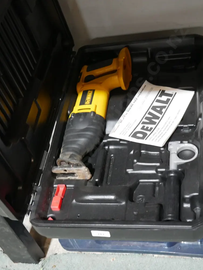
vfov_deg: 34.9
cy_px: 137
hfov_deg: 26.5
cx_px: 102
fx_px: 430
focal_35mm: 55
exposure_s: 1/60
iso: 2500
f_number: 5.3
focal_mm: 27
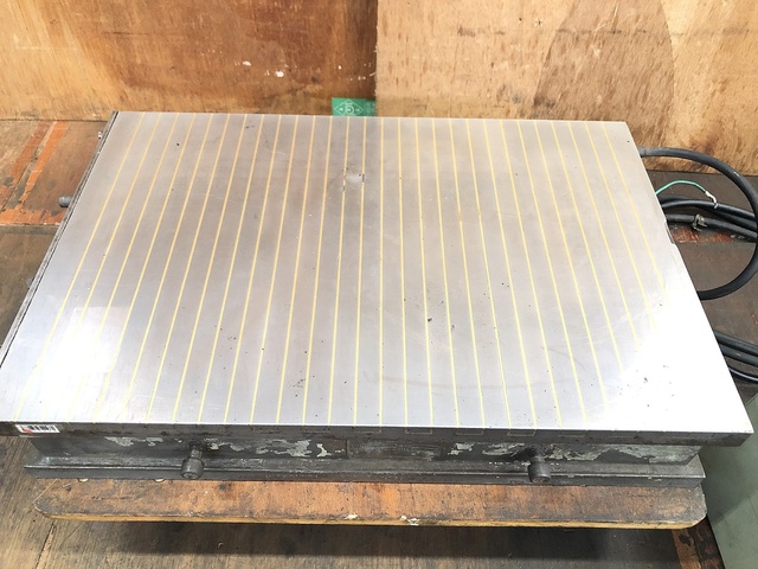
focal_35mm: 28
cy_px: 284
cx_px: 379
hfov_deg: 63.4
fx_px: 613
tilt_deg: -51.3
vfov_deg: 49.7
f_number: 1.8
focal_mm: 3.99
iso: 100
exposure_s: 1/15
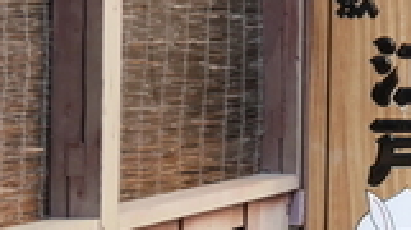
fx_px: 2394
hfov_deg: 9.4
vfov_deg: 5.5
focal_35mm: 220
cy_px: 60
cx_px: 707
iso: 500
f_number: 4.6
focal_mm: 27
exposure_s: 1/60
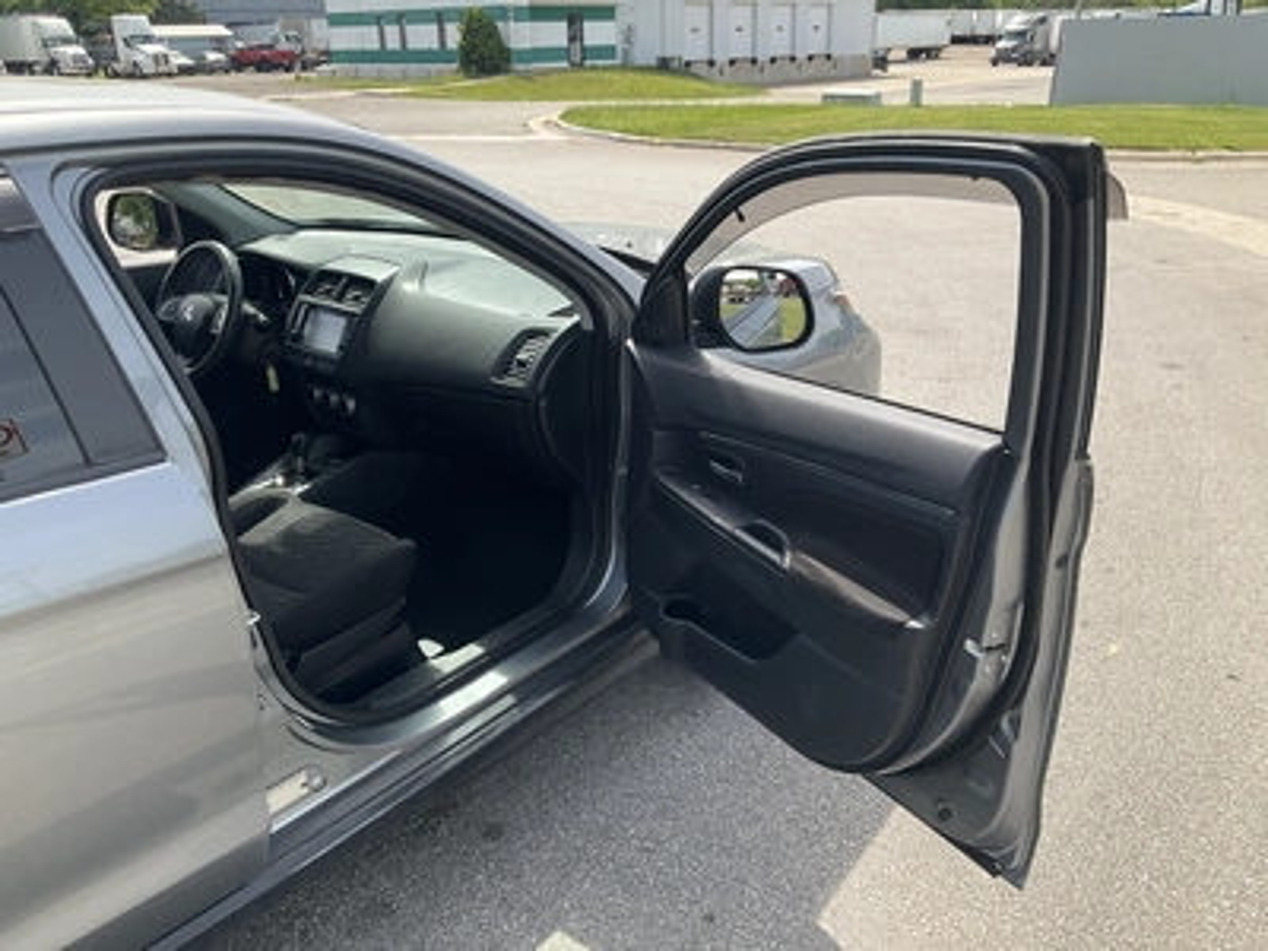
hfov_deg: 61.7
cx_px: 634
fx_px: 1062
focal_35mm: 29
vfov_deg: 48.2
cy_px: 476
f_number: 1.8
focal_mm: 3
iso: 25
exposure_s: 1/842
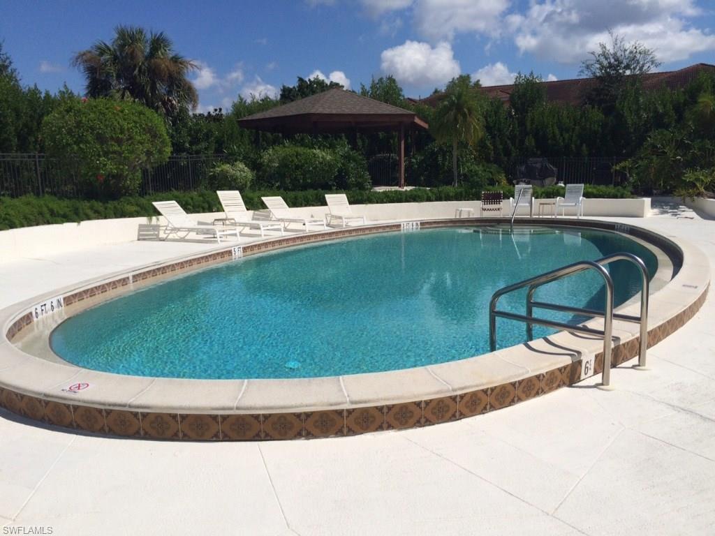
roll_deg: +1.9
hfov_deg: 61.7
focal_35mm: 29
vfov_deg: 48.2
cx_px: 358
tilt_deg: -9.3
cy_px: 268
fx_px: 599
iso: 32
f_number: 2.2
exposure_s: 1/6849
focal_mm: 4.15
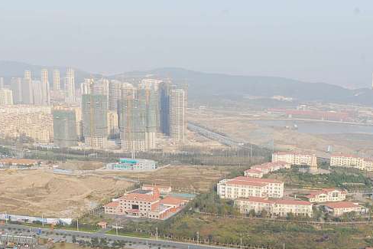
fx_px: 611
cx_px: 292
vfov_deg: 21.7
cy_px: 279
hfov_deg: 33.1
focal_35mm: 59
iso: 200
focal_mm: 24
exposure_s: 1/320
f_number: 9
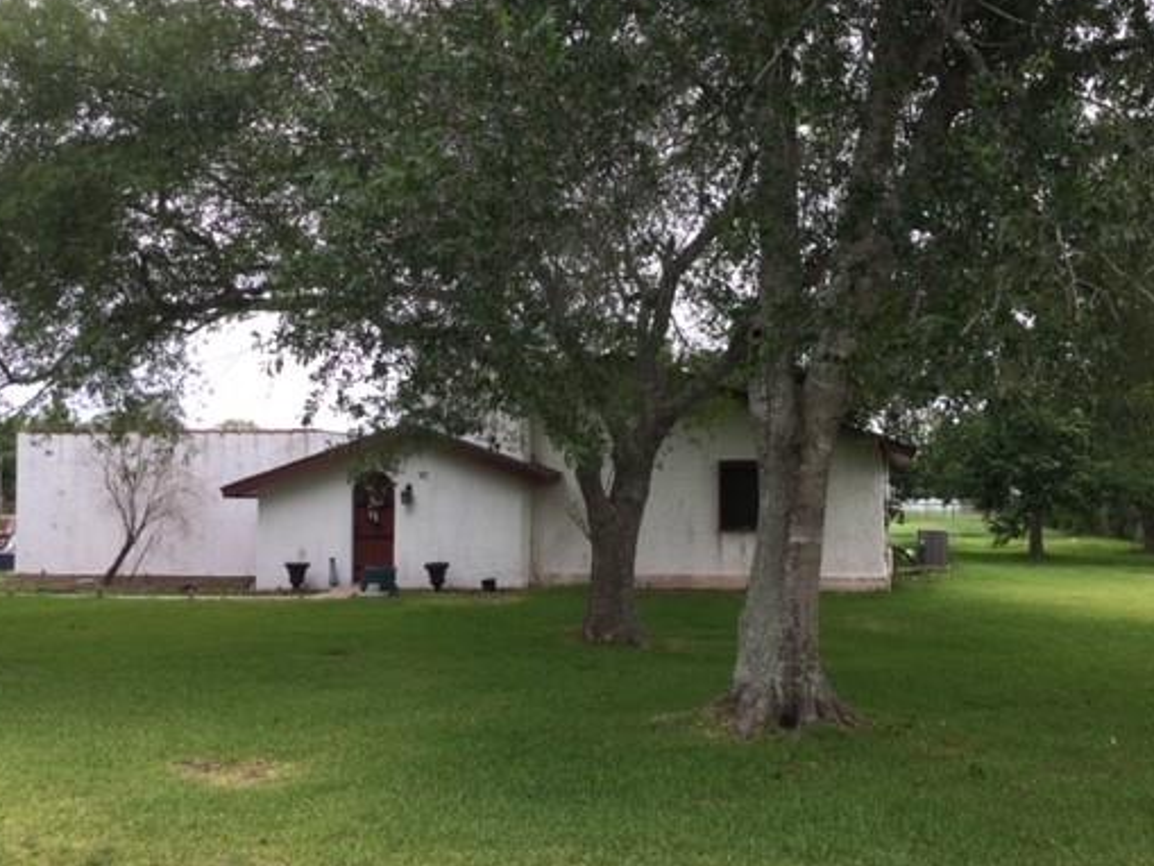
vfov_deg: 36.8
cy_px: 435
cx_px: 655
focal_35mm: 39
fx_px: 1300
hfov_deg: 47.7
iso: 25
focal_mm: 3.3
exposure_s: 1/154
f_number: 2.4
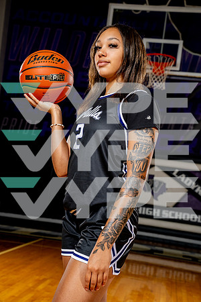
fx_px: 486
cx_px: 100
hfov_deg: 23.4
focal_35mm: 58
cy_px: 151
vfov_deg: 34.5
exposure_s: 1/250
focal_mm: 58
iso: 320
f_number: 5.6
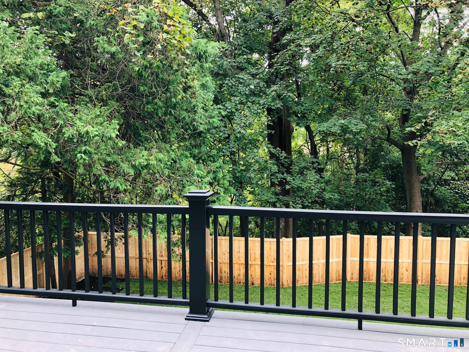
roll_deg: -0.1
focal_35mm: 28
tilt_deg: -5.4
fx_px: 379
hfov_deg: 63.4
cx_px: 234
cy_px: 176
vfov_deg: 49.7
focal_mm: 3.99
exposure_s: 1/120
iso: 50
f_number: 1.8
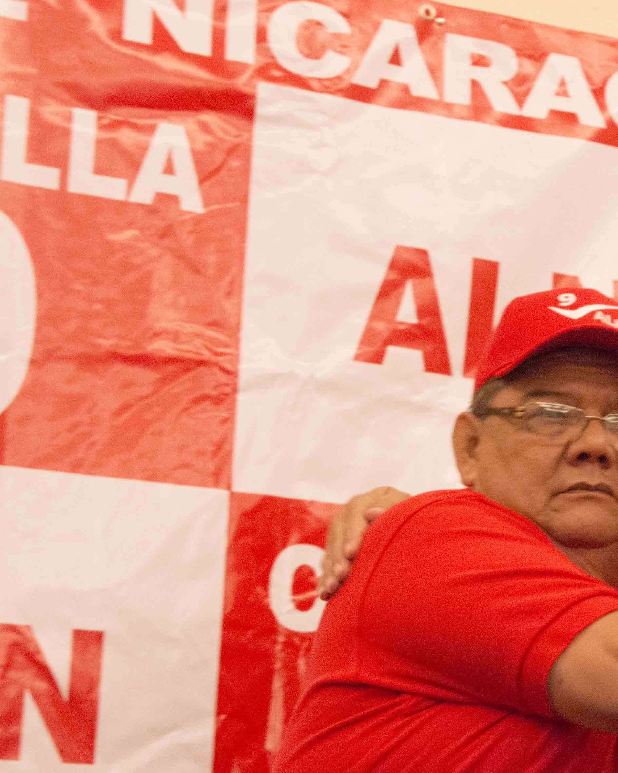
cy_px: 534
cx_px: 818
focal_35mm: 115
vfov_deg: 16.7
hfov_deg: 12.9
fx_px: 2630
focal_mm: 48
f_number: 5.6
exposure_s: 1/80
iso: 5000
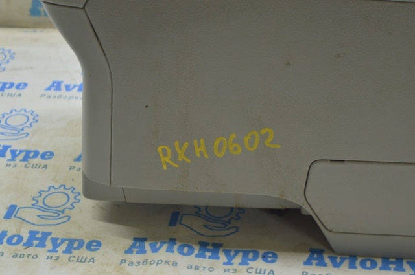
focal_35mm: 82
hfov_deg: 24.6
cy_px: 138
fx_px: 950
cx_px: 208
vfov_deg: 16.5
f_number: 5.6
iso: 400
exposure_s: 1/20
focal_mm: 55
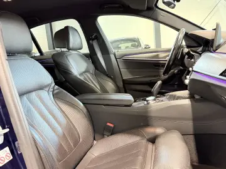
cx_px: 113
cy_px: 84
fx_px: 157
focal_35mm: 24
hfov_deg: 71.6
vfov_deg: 56.8
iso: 500
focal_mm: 6.76
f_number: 1.78
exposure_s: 1/49
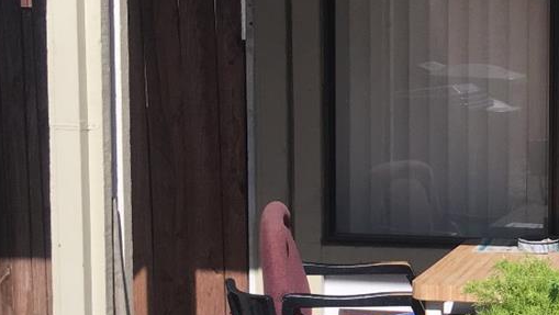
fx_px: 1379
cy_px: 190
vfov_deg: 13.0
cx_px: 757
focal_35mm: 93
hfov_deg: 20.6
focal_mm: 4.15
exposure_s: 1/1672
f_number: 2.2
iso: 32
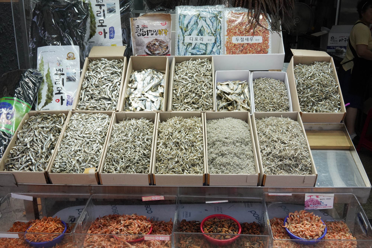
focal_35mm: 35
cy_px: 124
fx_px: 362
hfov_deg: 54.4
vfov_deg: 37.9
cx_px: 186
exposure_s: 1/125
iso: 1600
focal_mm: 35
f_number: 22
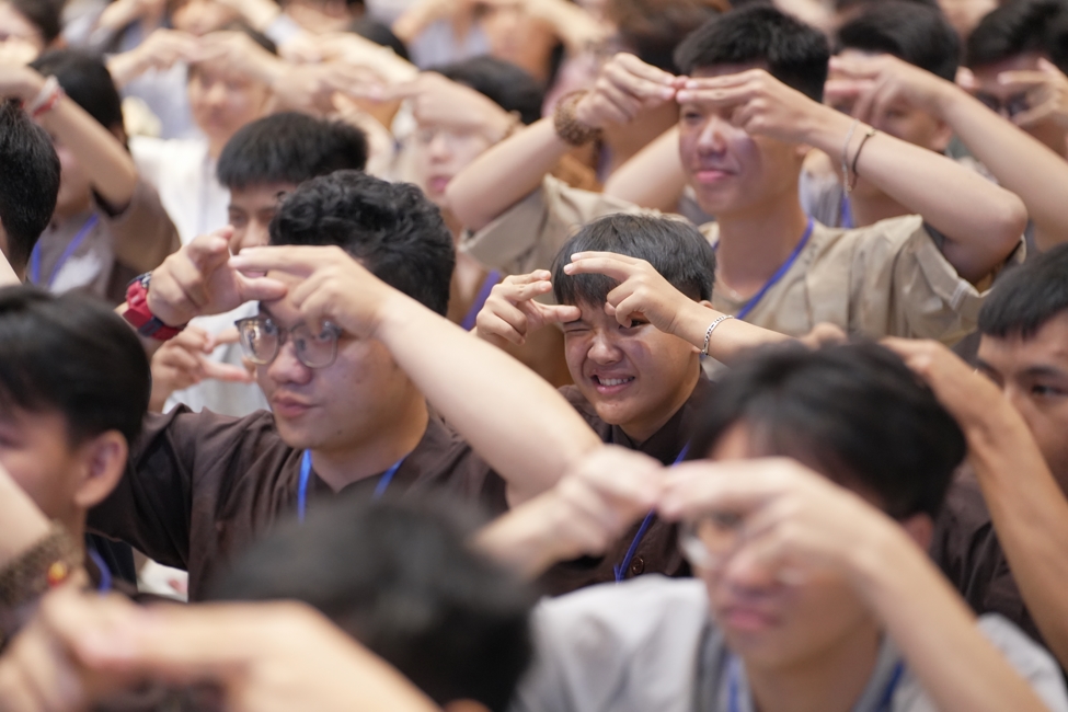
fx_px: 4450
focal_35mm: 150
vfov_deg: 9.1
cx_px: 534
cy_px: 356
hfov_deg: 13.7
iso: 4000
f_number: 2.8
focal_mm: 150
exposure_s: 1/160
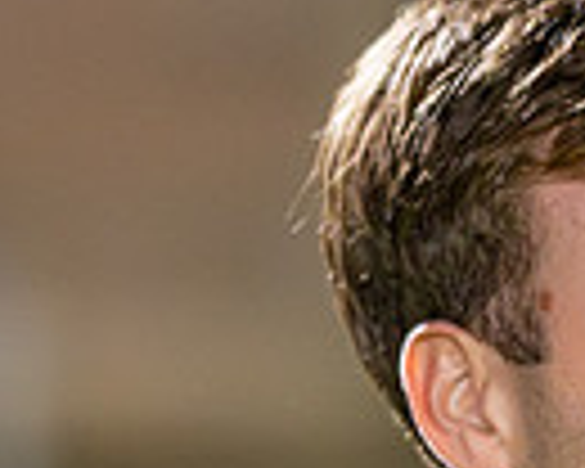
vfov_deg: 1.6
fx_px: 17123
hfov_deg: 2.0
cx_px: 324
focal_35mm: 989
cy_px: 675
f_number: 1.8
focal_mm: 135
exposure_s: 1/1250
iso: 5000
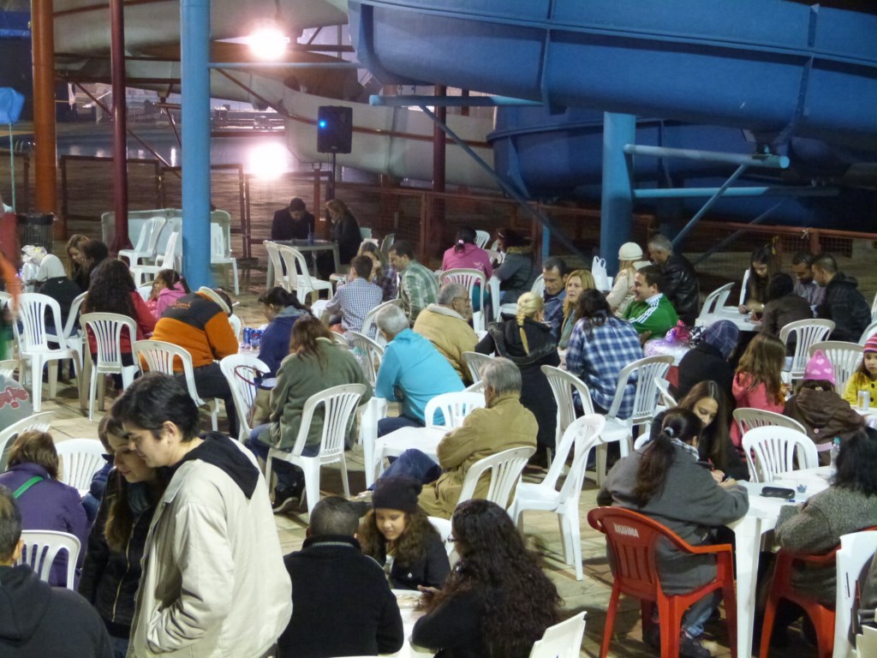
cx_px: 438
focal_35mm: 66
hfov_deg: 29.4
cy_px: 329
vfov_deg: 22.3
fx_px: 1672
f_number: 3.3
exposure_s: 1/15
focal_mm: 11.8
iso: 800
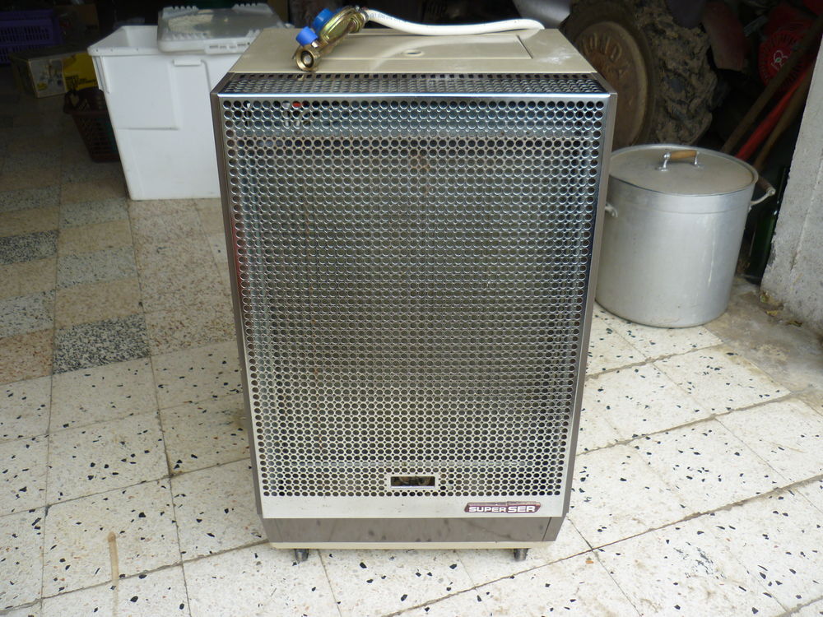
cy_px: 308
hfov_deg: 58.4
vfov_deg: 45.4
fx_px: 737
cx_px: 412
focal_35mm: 31
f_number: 2.8
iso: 80
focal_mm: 5.5
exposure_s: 1/160
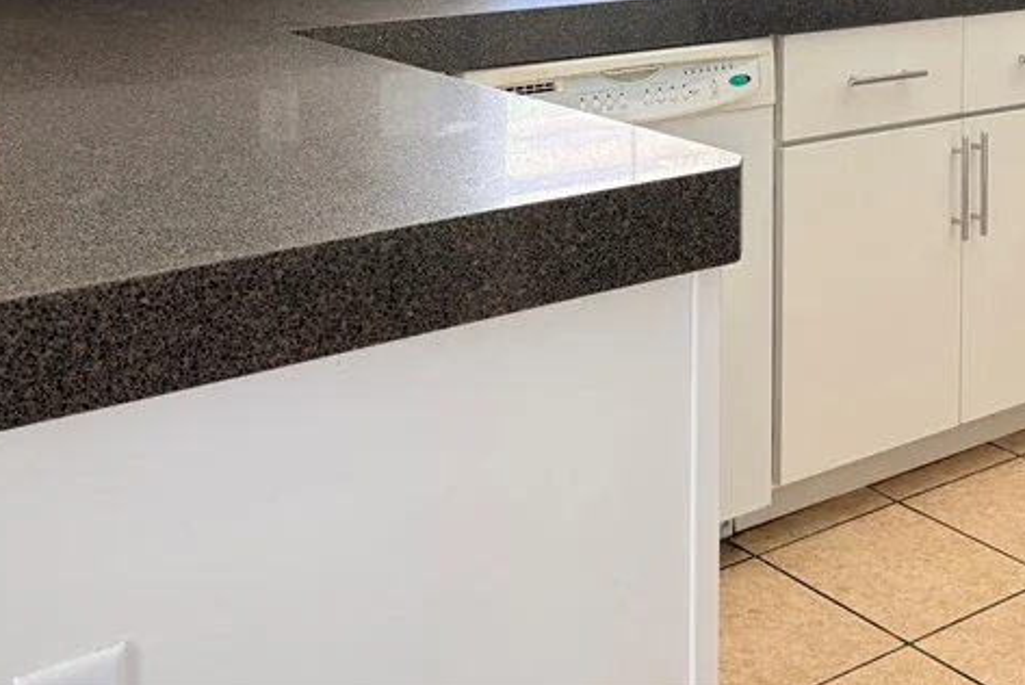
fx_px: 1538
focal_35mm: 54
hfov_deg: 36.7
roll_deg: -1.1
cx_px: 613
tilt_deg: -2.4
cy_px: -139
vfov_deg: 23.0
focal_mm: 6.76
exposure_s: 1/73
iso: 200
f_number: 1.78
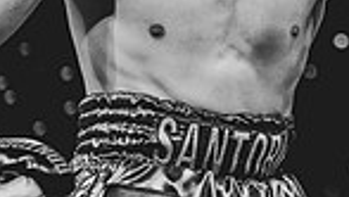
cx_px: 420
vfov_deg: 4.6
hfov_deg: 8.1
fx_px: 2445
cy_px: -1
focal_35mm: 264
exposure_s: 1/1000
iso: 2500
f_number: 2.8
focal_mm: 62
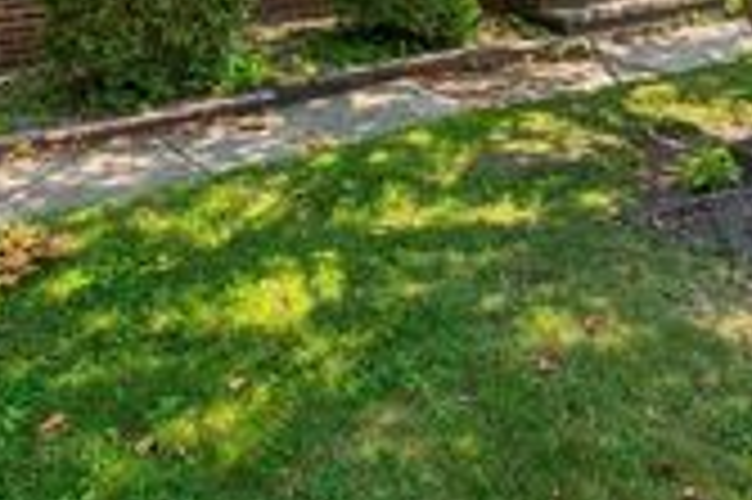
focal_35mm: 42
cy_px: -160
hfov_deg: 45.5
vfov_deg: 26.6
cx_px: 522
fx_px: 876
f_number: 9
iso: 200
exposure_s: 1/250
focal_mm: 14
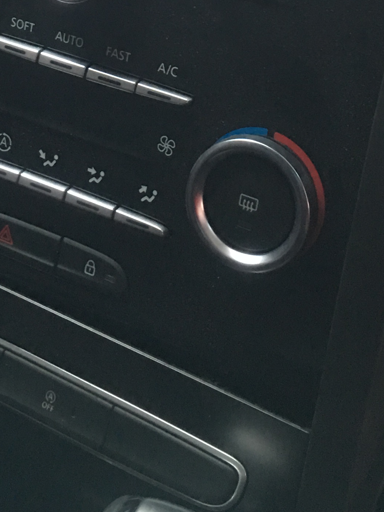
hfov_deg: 17.6
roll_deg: -9.5
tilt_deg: -13.7
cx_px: 158
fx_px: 1242
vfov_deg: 21.6
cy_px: -102
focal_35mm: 84
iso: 100
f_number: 2.2
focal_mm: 4.15
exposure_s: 1/8
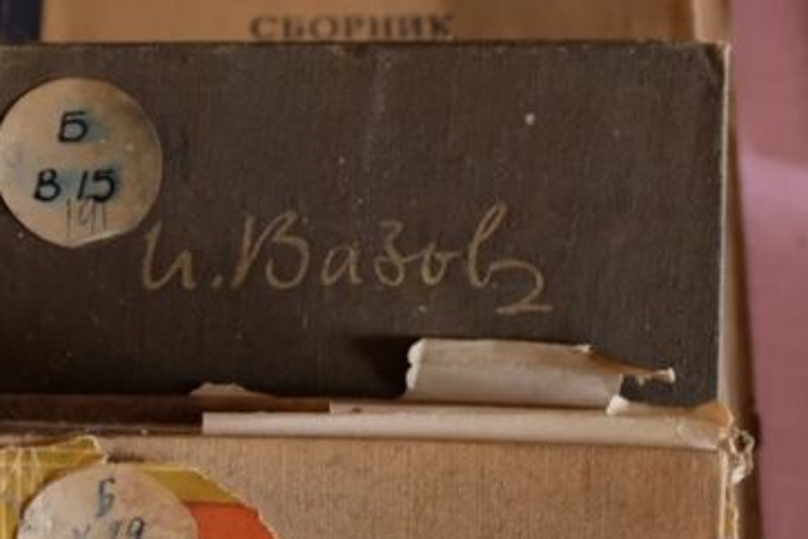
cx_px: 414
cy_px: 392
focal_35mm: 90
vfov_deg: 15.1
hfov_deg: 22.6
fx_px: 2020
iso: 3200
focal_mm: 31
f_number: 4.7
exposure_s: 1/15
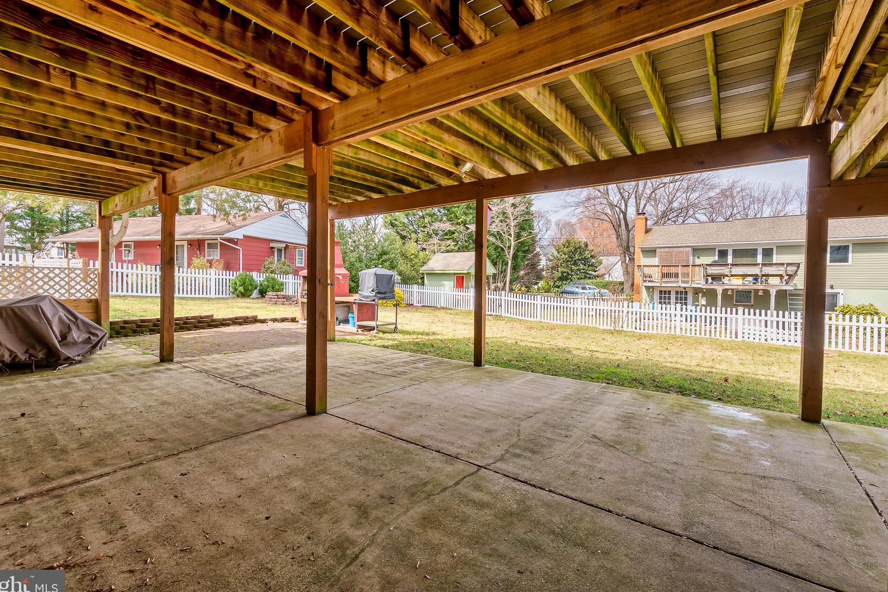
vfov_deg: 73.7
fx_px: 395
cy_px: 288
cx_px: 436
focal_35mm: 16
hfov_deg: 96.7
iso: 320
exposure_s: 1/160
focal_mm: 15
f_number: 16
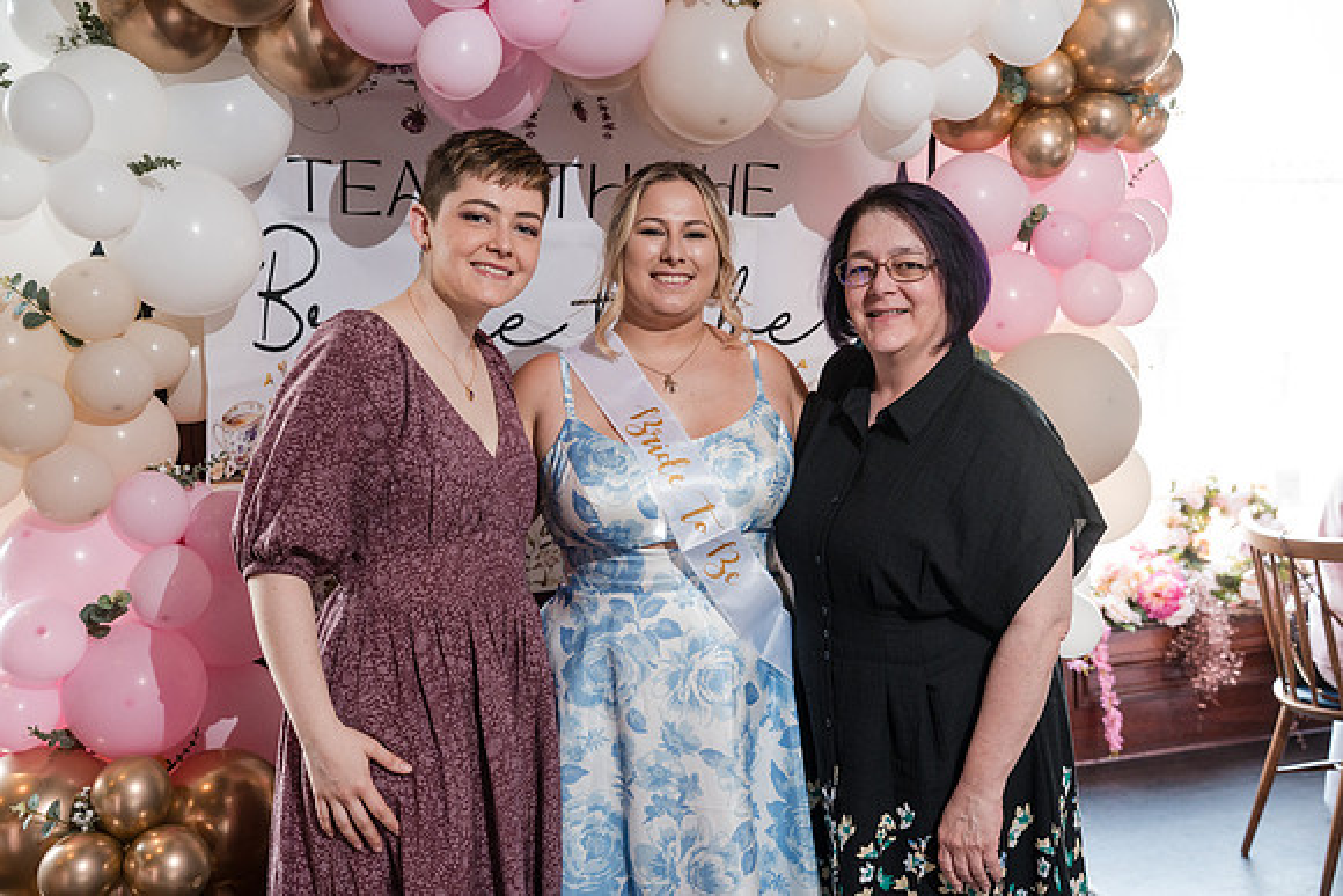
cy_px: 448
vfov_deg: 31.2
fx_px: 1604
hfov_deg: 45.4
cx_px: 672
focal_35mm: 43
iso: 2000
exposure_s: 1/250
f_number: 4
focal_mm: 43
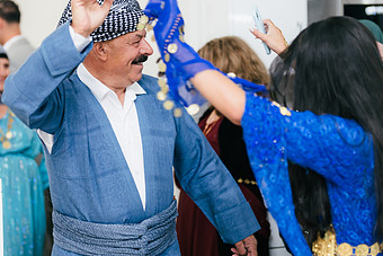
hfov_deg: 22.3
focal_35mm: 91
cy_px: 104
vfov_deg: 15.0
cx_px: 134
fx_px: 969
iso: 400
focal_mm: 50
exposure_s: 1/250
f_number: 1.4
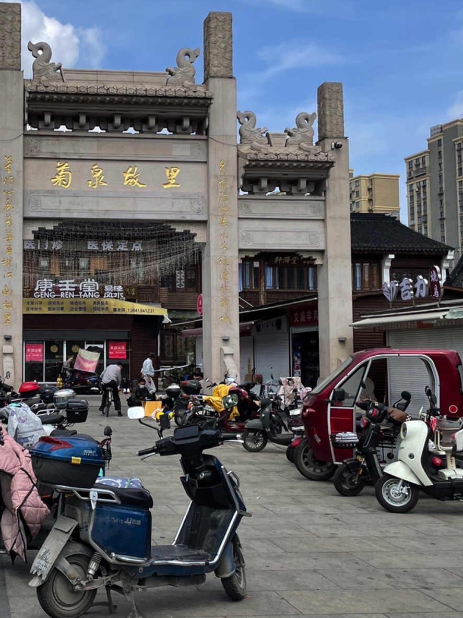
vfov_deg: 42.1
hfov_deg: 31.0
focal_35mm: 45
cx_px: 63
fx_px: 803
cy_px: 299
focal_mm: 4.2
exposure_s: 1/3731
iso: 32
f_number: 1.6
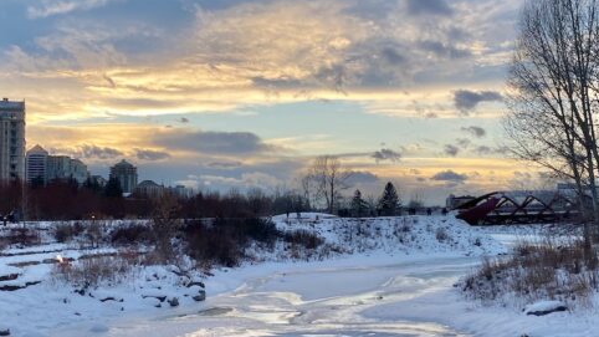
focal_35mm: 47
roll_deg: +0.7
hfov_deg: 43.7
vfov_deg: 25.4
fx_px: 746
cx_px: 316
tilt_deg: +4.2
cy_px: 173
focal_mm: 4.25
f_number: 1.8
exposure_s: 1/582
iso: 32
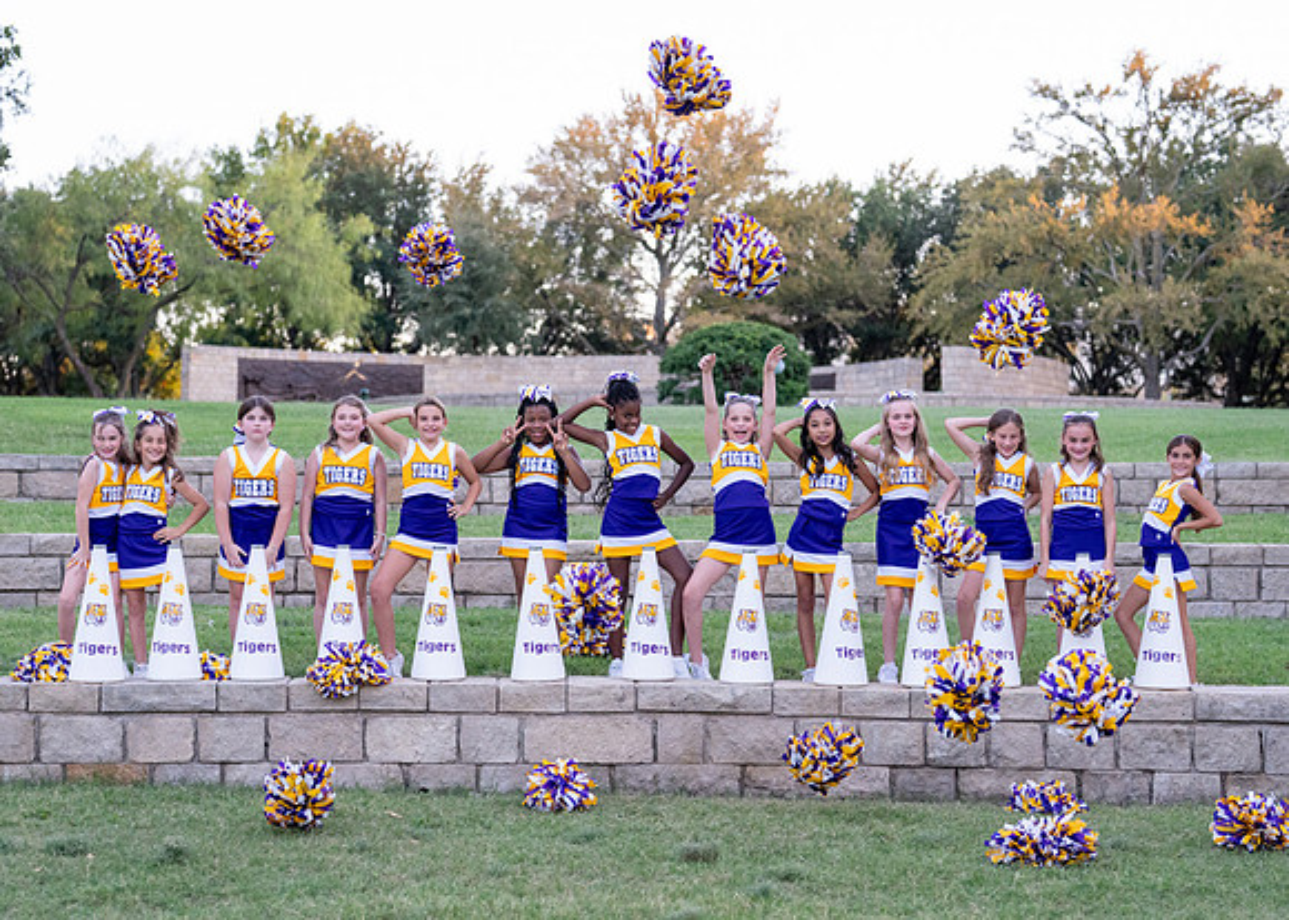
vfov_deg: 22.3
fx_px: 2335
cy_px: 462
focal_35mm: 64
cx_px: 614
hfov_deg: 30.9
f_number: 2.2
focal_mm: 50
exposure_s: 1/1000
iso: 1600
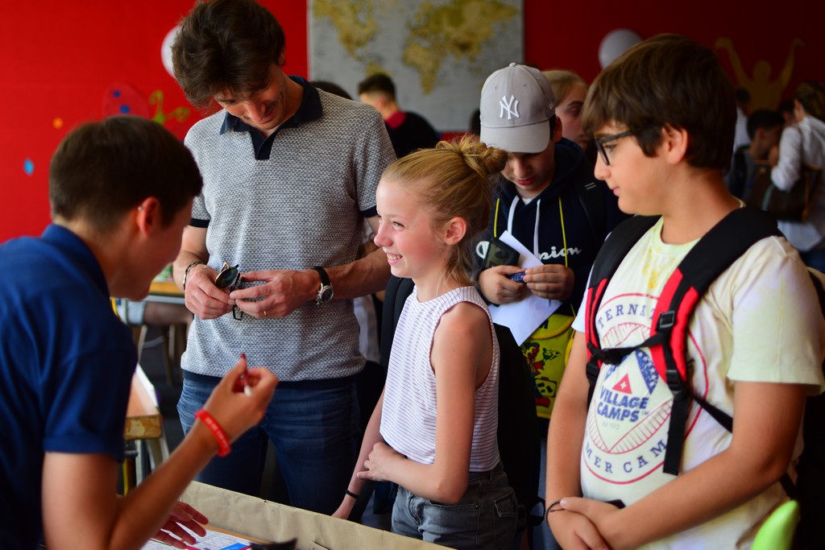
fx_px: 1203
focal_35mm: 52
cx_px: 412
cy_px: 275
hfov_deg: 37.8
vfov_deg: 25.8
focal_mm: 35
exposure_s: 1/250
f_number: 1.8
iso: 140
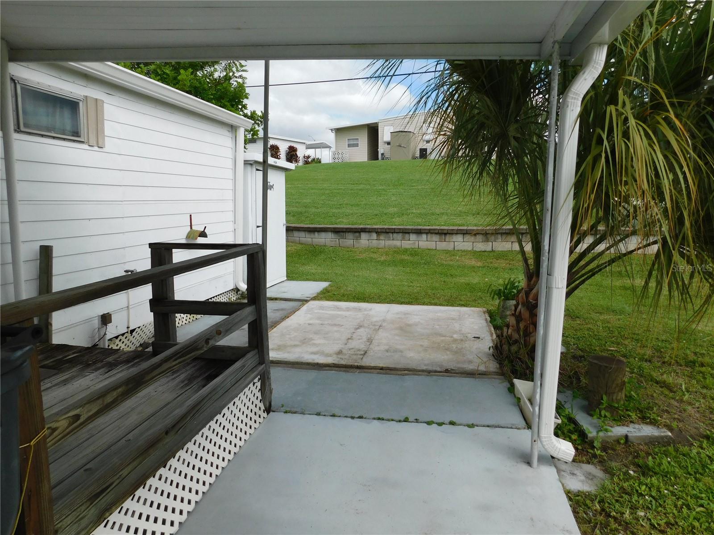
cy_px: 268
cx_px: 357
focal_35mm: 23
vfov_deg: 58.9
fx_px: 474
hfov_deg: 73.9
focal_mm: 4
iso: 125
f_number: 6
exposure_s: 1/500
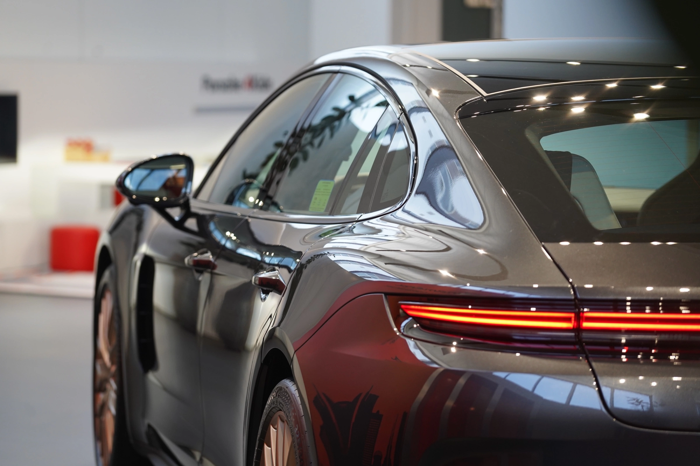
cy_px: 233
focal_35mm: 145
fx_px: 2819
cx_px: 350
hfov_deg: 14.2
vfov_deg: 9.5
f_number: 4
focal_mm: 145
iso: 1000
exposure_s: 1/160
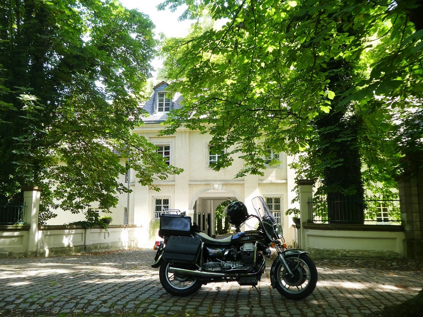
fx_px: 428
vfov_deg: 40.7
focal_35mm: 35
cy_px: 158
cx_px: 212
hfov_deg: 52.6
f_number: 3.7
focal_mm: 6.3
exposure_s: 1/80
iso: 160
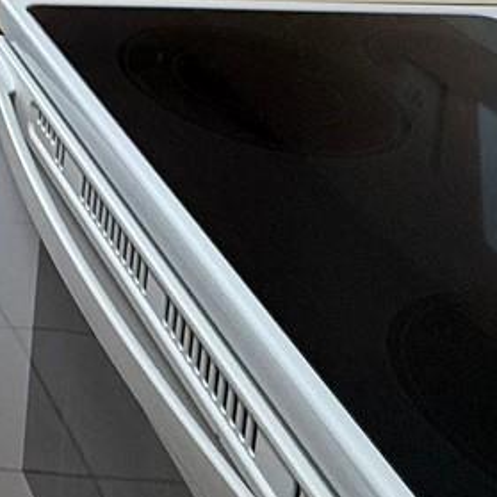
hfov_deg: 18.2
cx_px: -444
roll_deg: +0.3
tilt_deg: -8.2
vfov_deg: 19.3
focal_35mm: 71
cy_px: -360
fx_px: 1153
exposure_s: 1/120
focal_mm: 2.22
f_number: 2.2
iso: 160
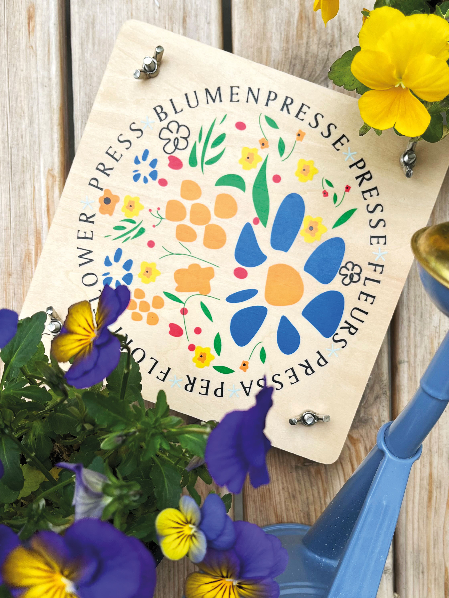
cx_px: 252
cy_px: 339
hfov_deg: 40.6
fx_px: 605
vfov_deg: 52.5
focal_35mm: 35
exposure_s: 1/1199
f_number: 1.6
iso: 50
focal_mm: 5.1
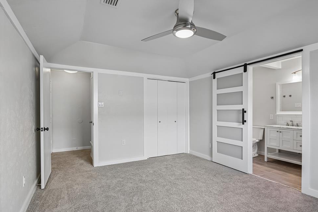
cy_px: 111
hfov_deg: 89.9
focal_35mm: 18
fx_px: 159
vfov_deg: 67.4
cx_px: 165
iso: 400
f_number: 8
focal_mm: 17
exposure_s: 1/13
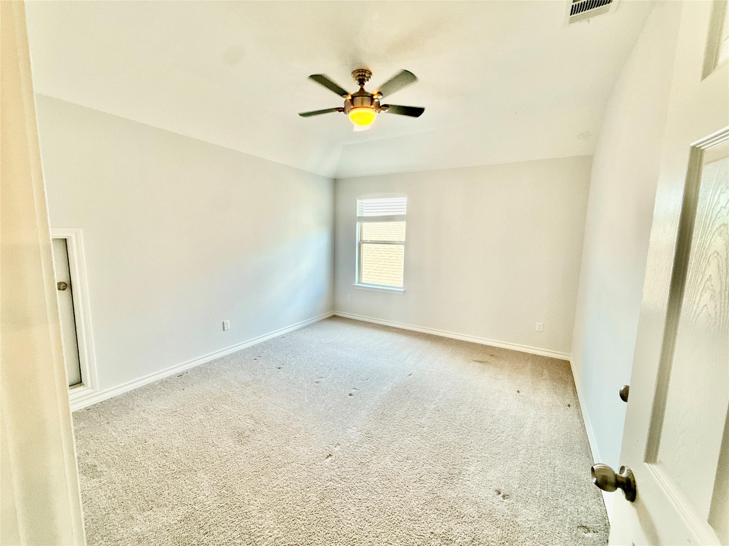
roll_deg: -1.2
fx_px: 295
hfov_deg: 102.1
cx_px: 364
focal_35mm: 14
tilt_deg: -7.5
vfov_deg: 85.7
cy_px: 273
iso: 200
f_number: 2.2
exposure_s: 1/120
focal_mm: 2.22
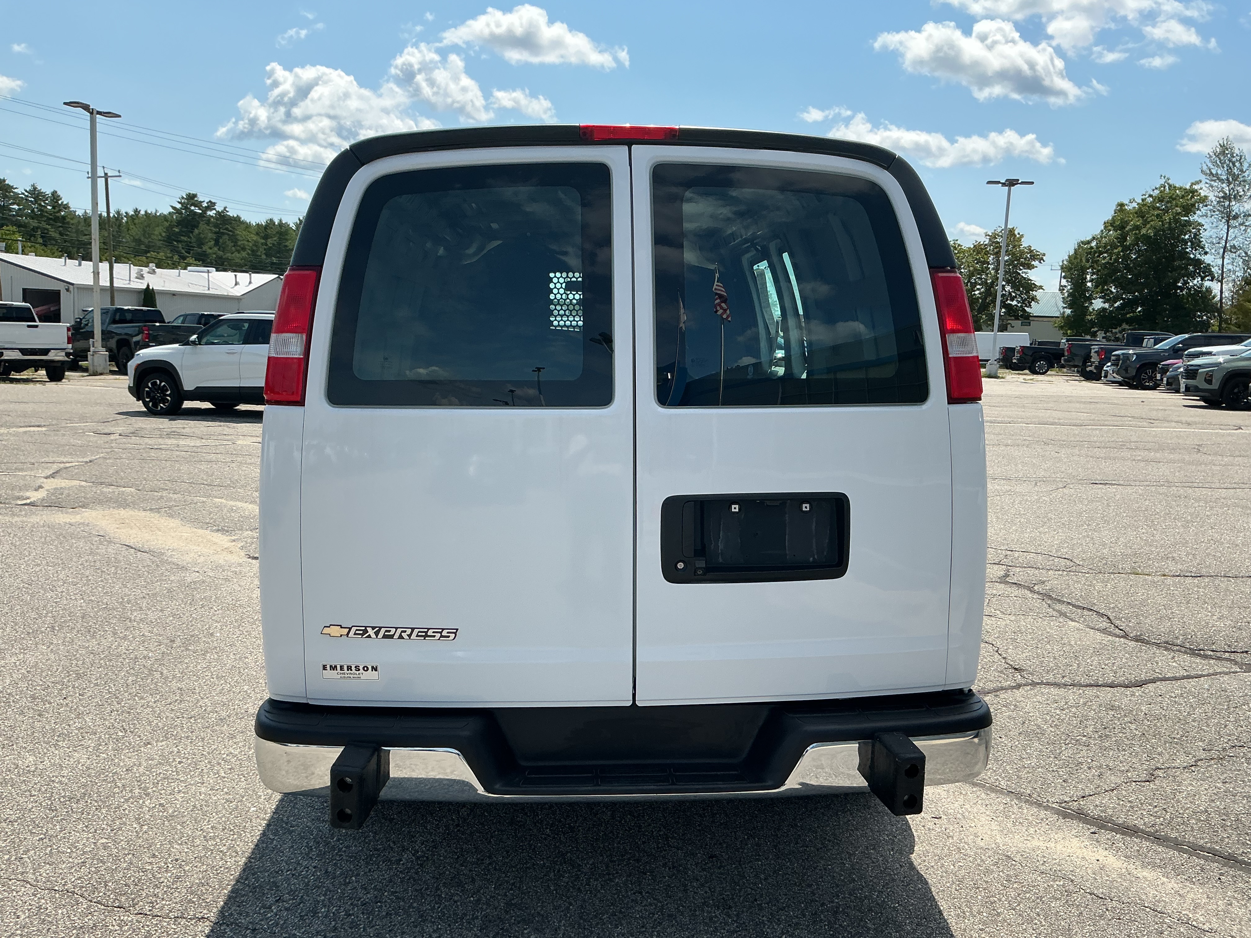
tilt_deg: -7.5
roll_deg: -2.2
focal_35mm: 29
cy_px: 469
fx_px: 1048
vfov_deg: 48.2
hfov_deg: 61.7
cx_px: 626
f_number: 1.8
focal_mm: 3
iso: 25
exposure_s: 1/2320
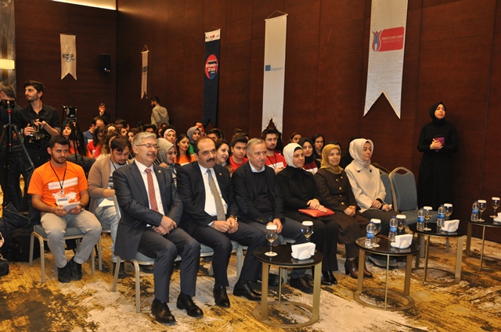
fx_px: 500
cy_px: 166
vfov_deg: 36.8
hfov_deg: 53.2
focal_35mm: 36
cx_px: 250
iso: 800
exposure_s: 1/60
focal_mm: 24
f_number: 3.8
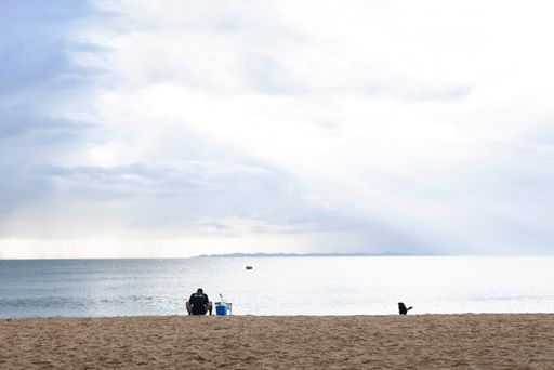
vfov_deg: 27.0
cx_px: 277
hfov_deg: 39.6
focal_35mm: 50
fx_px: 770
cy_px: 185
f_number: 3.5
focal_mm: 50
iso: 100
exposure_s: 1/1250
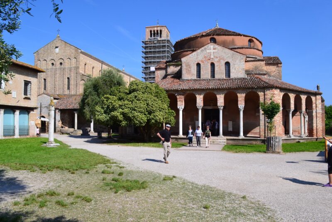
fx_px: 277
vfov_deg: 43.6
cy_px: 111
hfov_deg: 61.9
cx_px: 166
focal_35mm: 30
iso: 400
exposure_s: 1/400
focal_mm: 20
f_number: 11
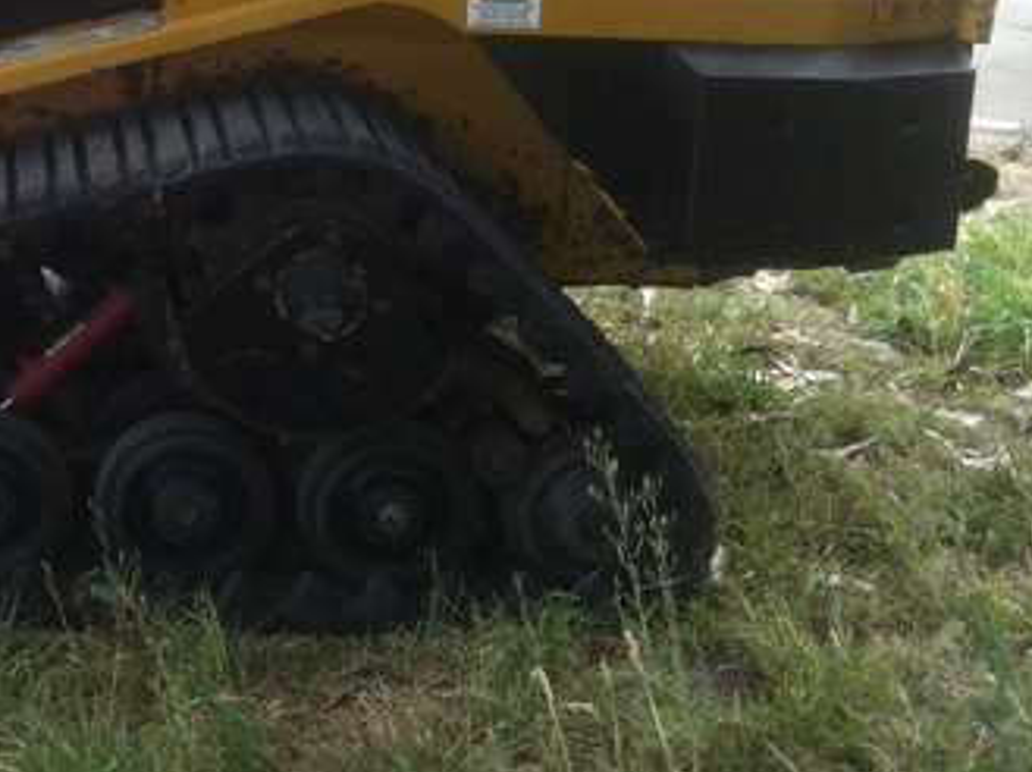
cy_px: -47
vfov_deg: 16.9
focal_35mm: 85
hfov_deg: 22.1
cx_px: -9
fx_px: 2531
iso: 125
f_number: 2.8
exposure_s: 1/120
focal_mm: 3.85
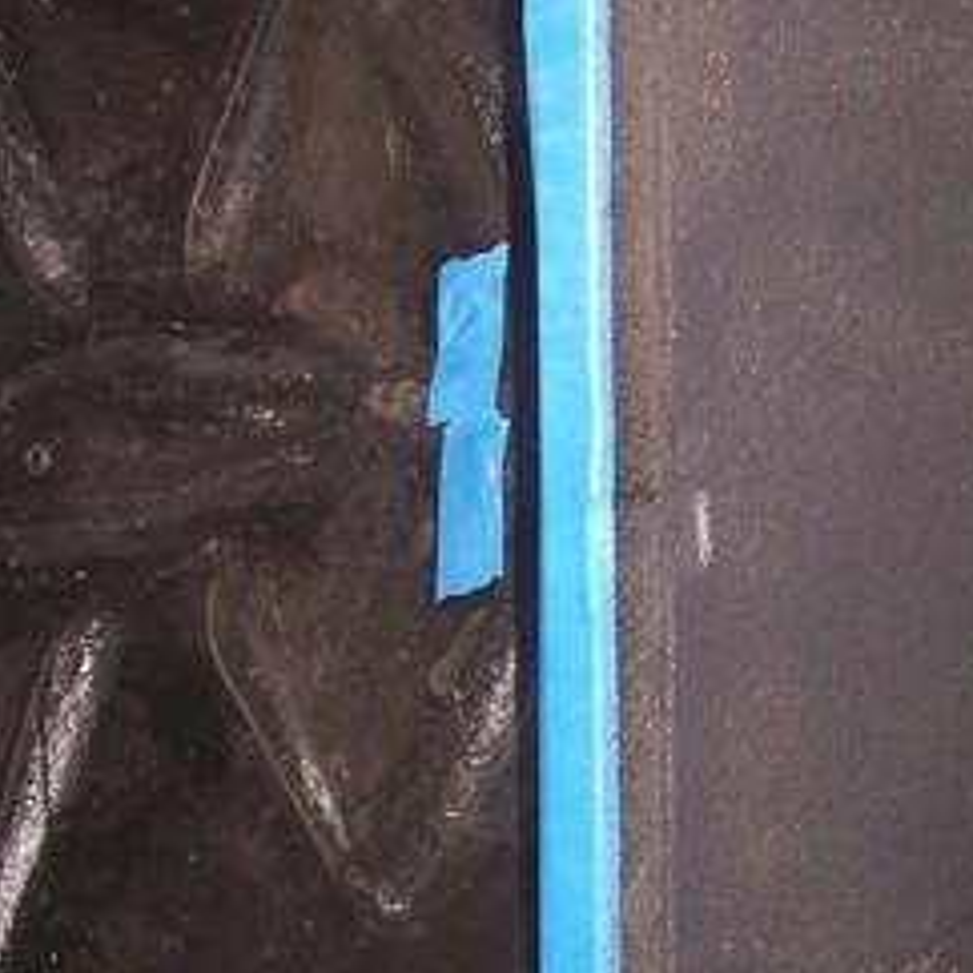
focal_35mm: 74
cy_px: 416
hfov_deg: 23.3
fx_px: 2353
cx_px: 414
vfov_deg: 23.3
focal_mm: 6.3
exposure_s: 1/60
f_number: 2.8
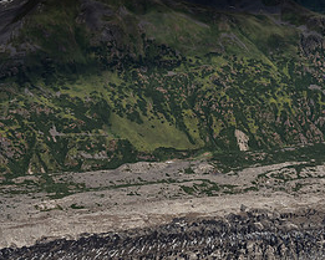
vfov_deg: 14.8
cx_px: 288
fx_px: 1001
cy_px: 185
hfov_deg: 18.2
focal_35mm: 104
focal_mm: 24
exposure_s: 1/1000
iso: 400
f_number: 7.1
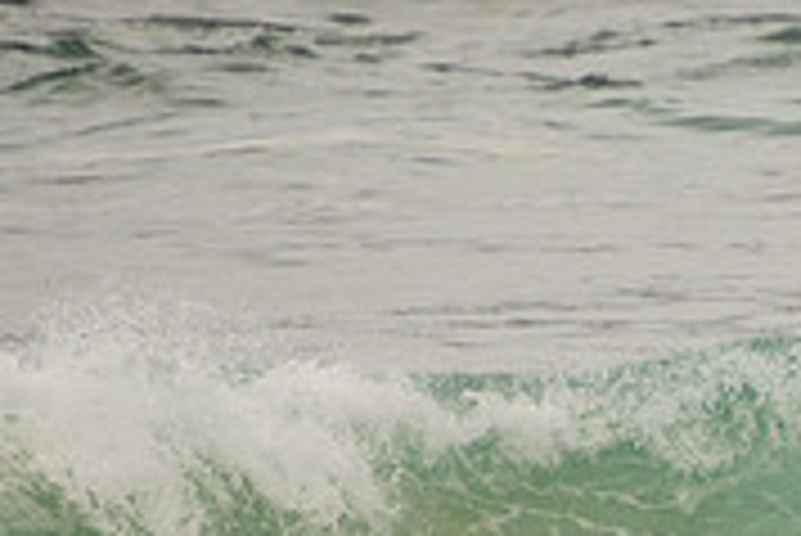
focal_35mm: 1956
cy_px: 601
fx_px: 43555
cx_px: 1053
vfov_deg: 0.7
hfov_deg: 1.1
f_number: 5.6
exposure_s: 1/1250
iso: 320
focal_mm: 400
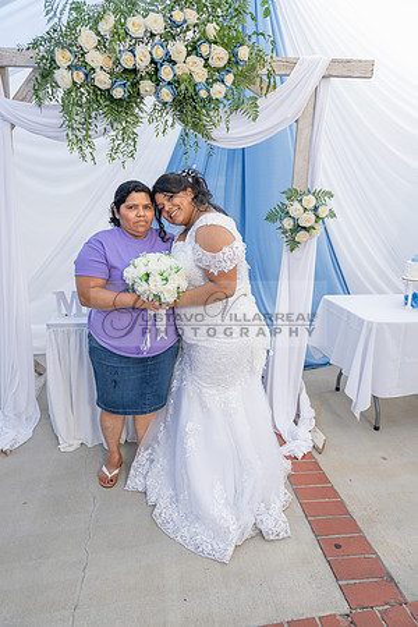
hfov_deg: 53.1
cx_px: 209
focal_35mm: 24
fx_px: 418
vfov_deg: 73.7
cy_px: 314
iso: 200
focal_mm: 24
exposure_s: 1/125
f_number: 4.5
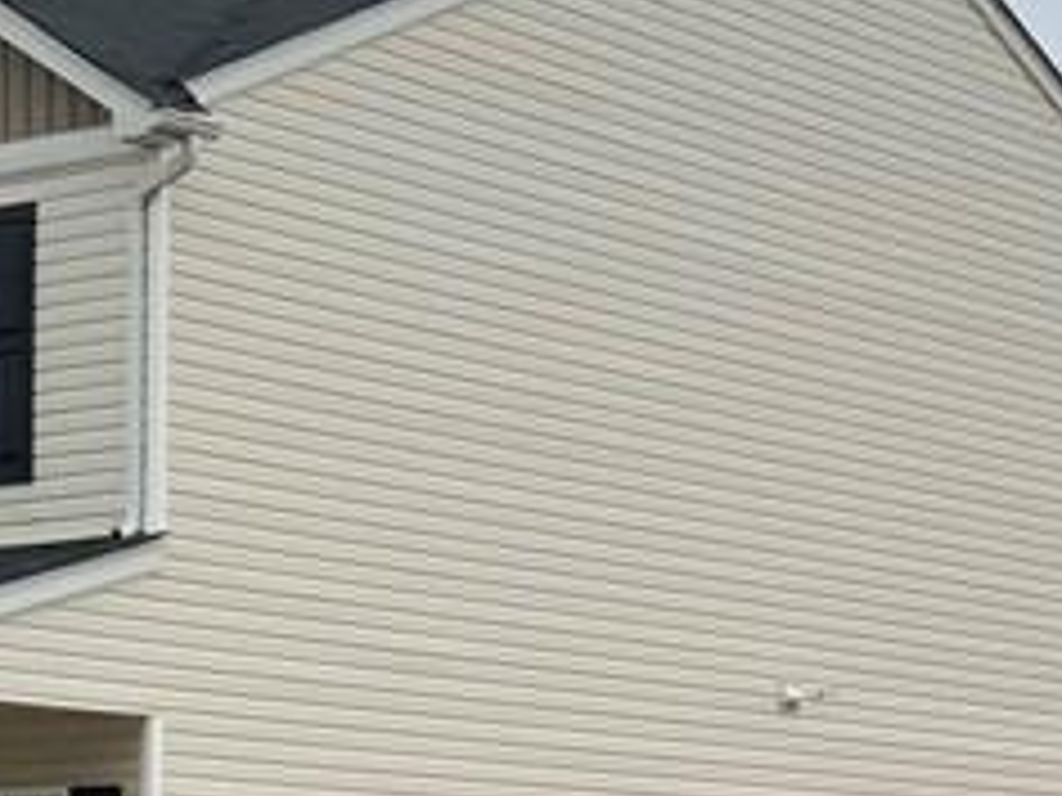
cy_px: 971
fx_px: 3866
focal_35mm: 126
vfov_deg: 11.5
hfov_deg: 15.5
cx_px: 968
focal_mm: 3
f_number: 1.8
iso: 16
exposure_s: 1/842
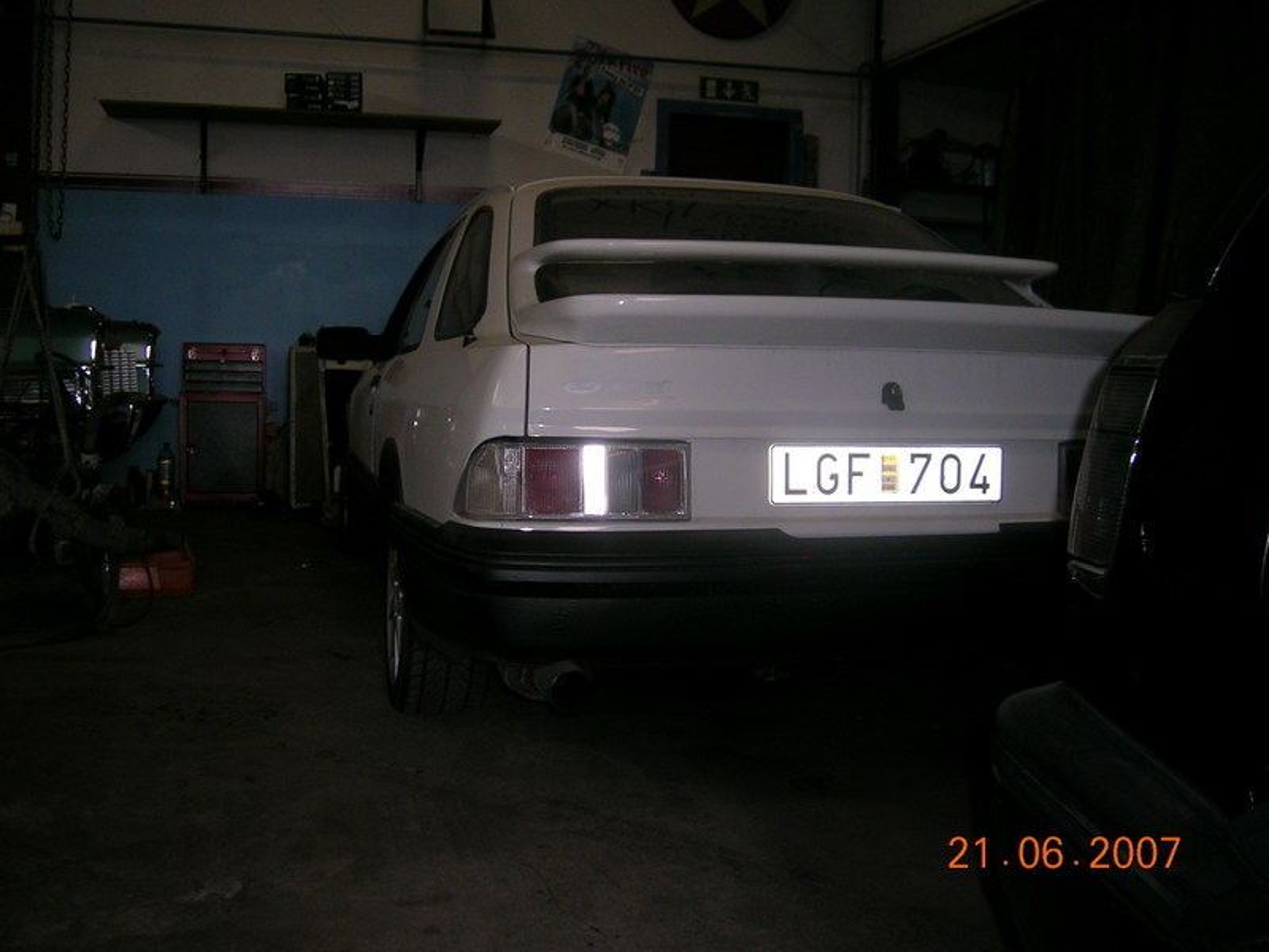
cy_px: 476
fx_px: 1283
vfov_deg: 40.7
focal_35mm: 35
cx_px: 634
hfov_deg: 52.6
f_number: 2.8
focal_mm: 5.4
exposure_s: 1/60.1
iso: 50
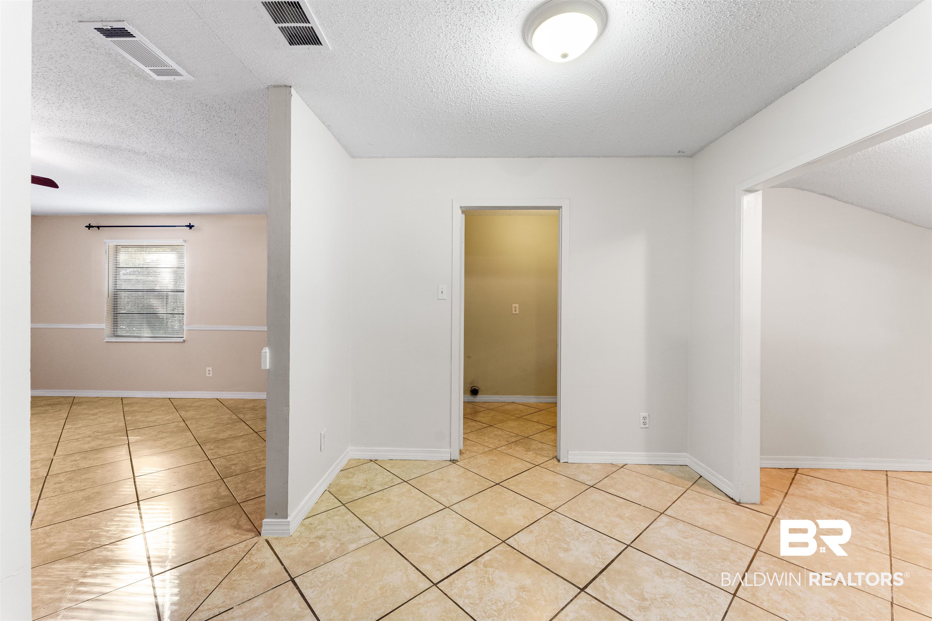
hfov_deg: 104.3
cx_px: 466
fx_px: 362
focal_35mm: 14
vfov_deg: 81.2
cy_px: 310
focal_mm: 14
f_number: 8
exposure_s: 1/6
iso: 500
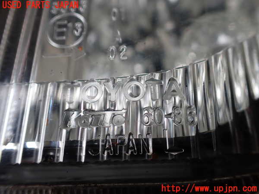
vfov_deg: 46.8
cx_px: 130
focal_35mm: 30
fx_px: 224
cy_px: 97
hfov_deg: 60.0
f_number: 2.3
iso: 100
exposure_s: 1/200
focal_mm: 5.4
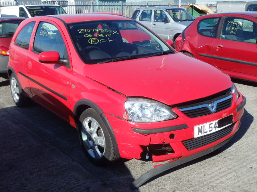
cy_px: 96
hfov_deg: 46.8
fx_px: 297
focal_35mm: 40
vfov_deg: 36.0
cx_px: 128
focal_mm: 7.3
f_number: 4.7
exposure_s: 1/500
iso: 125
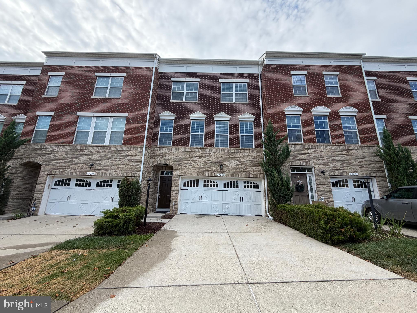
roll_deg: -1.4
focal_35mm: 14
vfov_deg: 85.7
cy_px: 156
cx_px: 208
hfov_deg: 102.1
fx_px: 169
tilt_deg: +14.9
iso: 40
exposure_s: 1/510
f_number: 2.2
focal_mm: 2.22
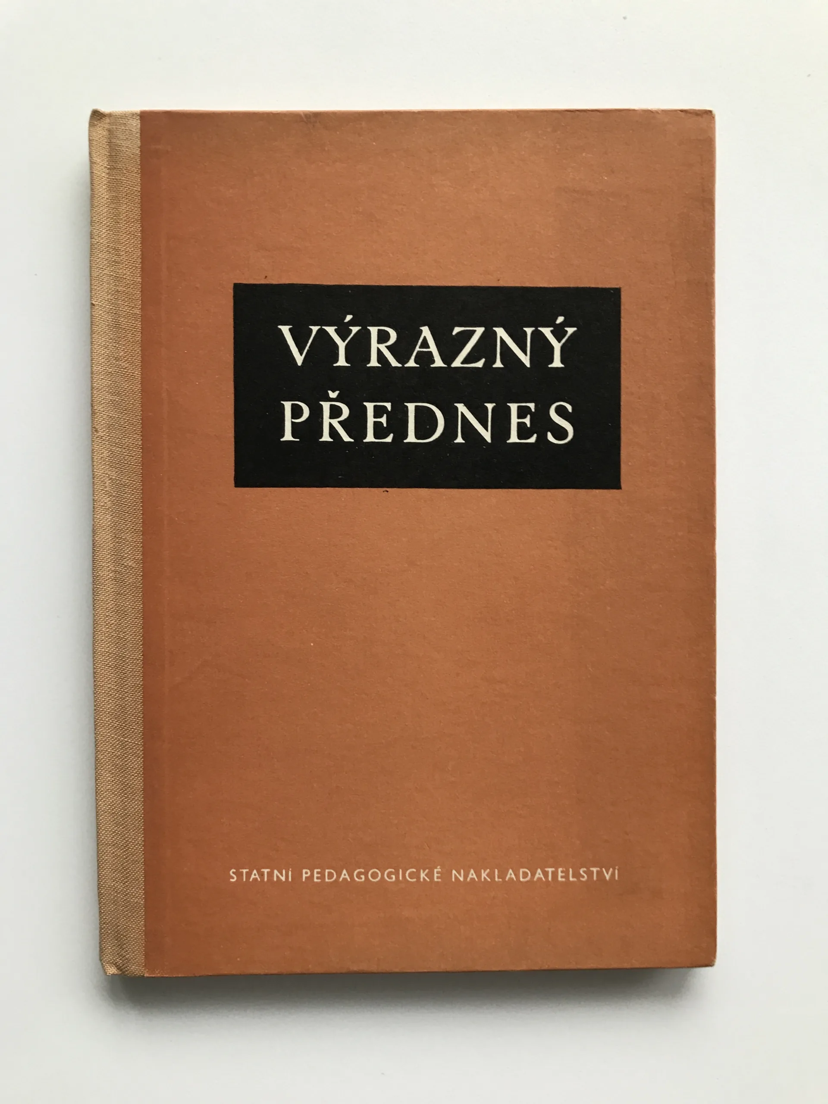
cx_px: 414
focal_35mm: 28
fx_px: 893
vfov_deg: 63.4
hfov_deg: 49.7
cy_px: 552
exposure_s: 1/20
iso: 32
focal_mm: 3.99
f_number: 1.8
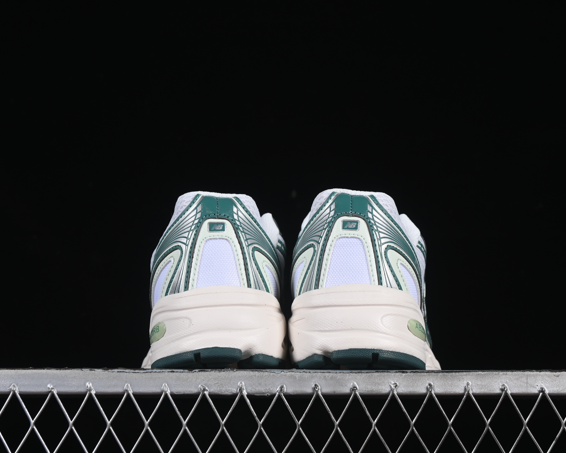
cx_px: 284
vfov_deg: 18.1
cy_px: 227
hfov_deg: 22.5
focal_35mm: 85
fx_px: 1424
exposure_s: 1/80
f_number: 8
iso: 160
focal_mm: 50
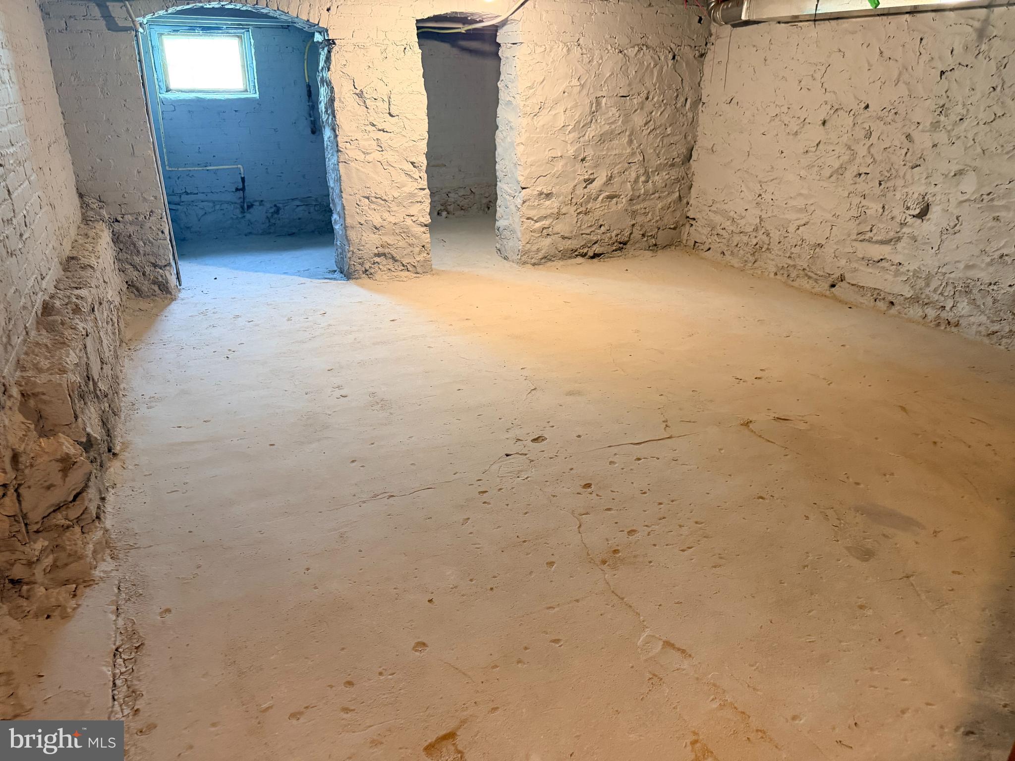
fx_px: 704
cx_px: 508
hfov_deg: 71.6
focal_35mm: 24
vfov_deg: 56.8
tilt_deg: -23.4
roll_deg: -0.2
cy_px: 380
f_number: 1.78
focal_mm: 6.76
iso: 500
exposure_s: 1/60
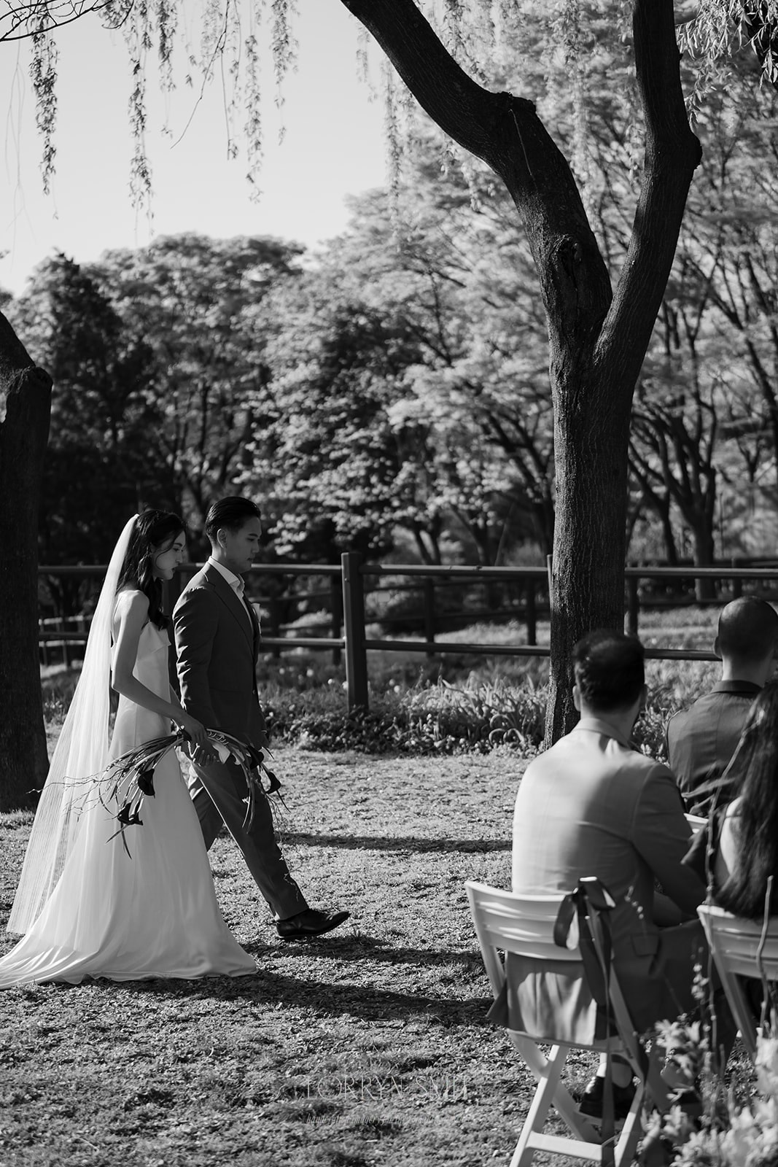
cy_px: 584
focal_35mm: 70
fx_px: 2268
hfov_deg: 19.5
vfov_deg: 28.8
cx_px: 389
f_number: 2.8
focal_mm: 70
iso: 100
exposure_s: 1/2500
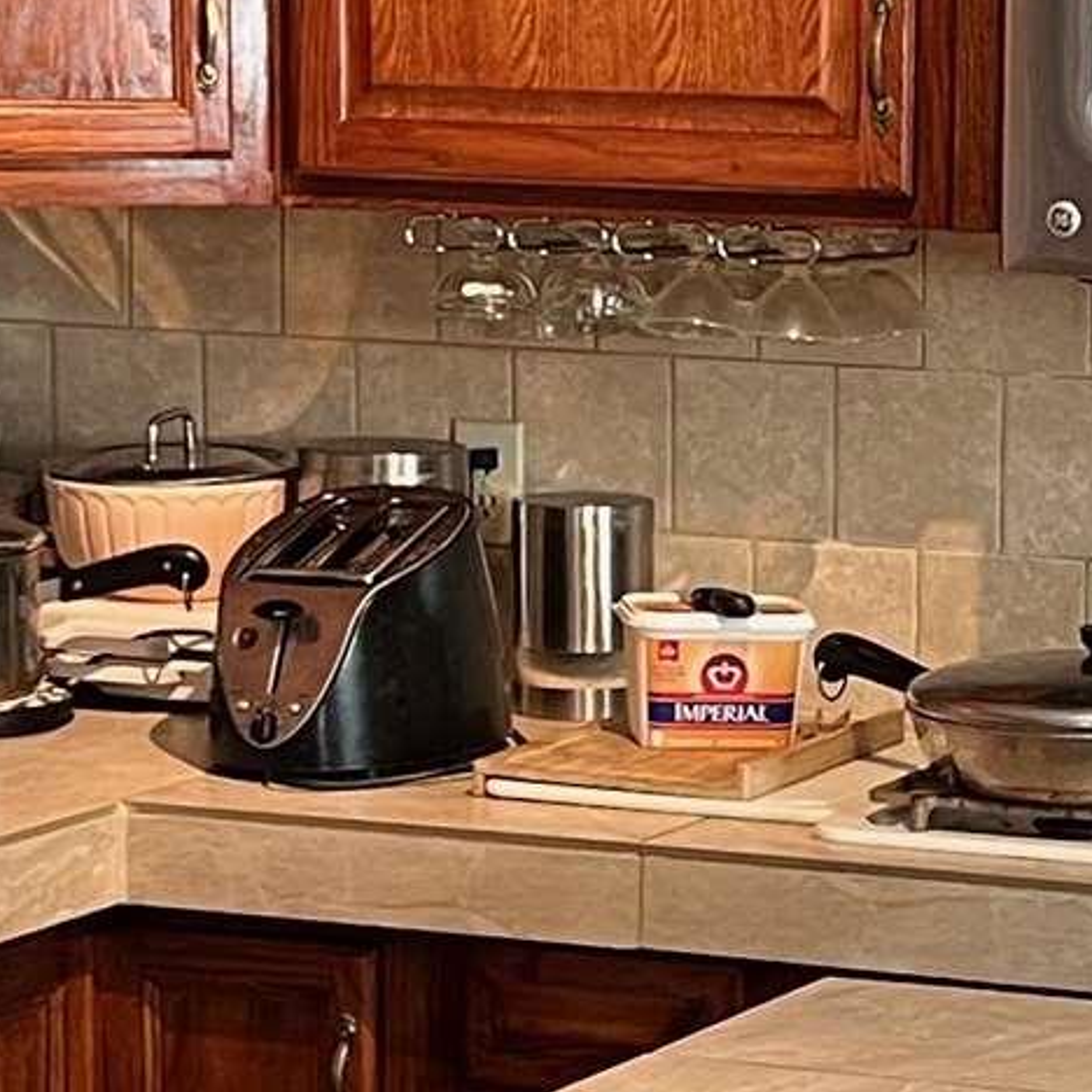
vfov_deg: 11.6
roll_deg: -0.7
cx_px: 915
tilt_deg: -9.3
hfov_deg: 11.5
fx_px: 5389
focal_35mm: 151
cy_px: 721
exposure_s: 1/60
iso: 125
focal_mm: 5.7
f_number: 1.5
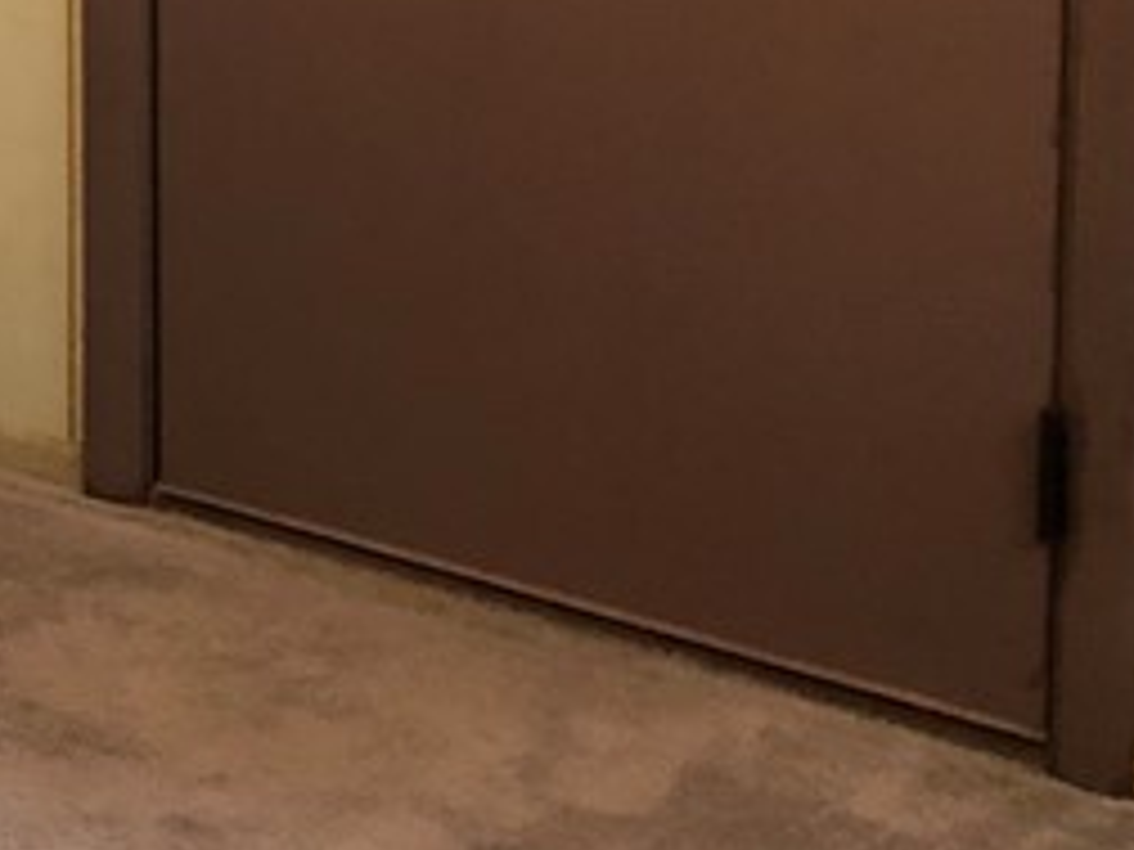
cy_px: -319
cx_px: -1026
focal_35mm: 114
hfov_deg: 14.7
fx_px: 3735
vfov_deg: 12.5
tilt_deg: -8.3
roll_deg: +4.3
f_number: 1.8
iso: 100
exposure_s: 1/13
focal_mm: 3.99
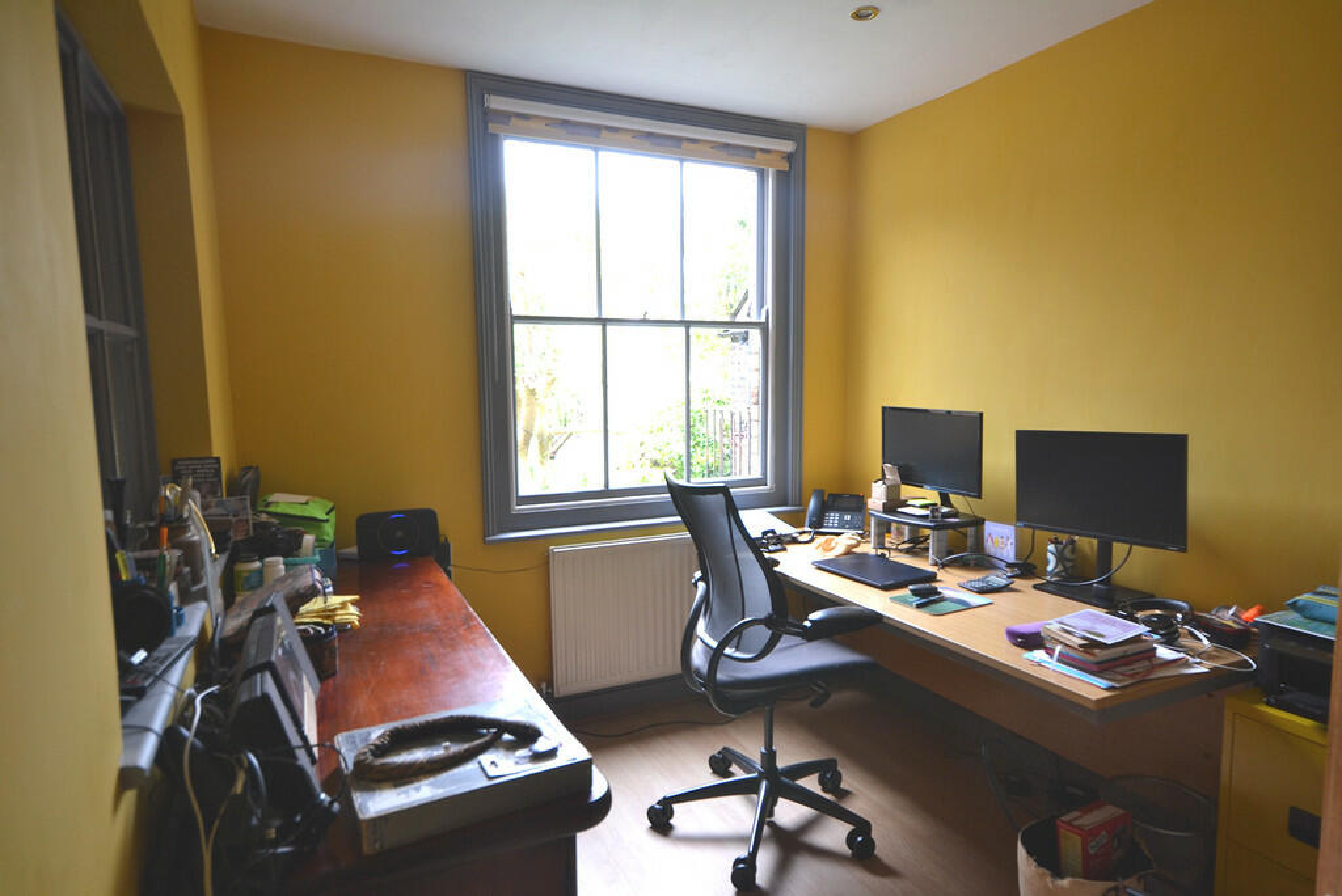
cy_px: 448
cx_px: 671
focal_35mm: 20
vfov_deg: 63.3
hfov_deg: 85.4
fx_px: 727
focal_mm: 13
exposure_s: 1/5
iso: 100
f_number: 4.5
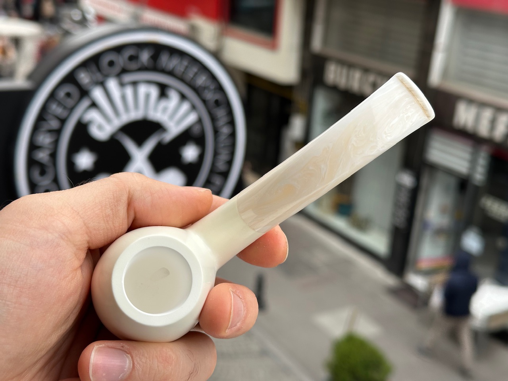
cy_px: 190
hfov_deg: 39.7
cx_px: 254
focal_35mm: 48
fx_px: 704
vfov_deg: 30.3
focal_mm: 6.86
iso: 64
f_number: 1.78
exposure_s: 1/555
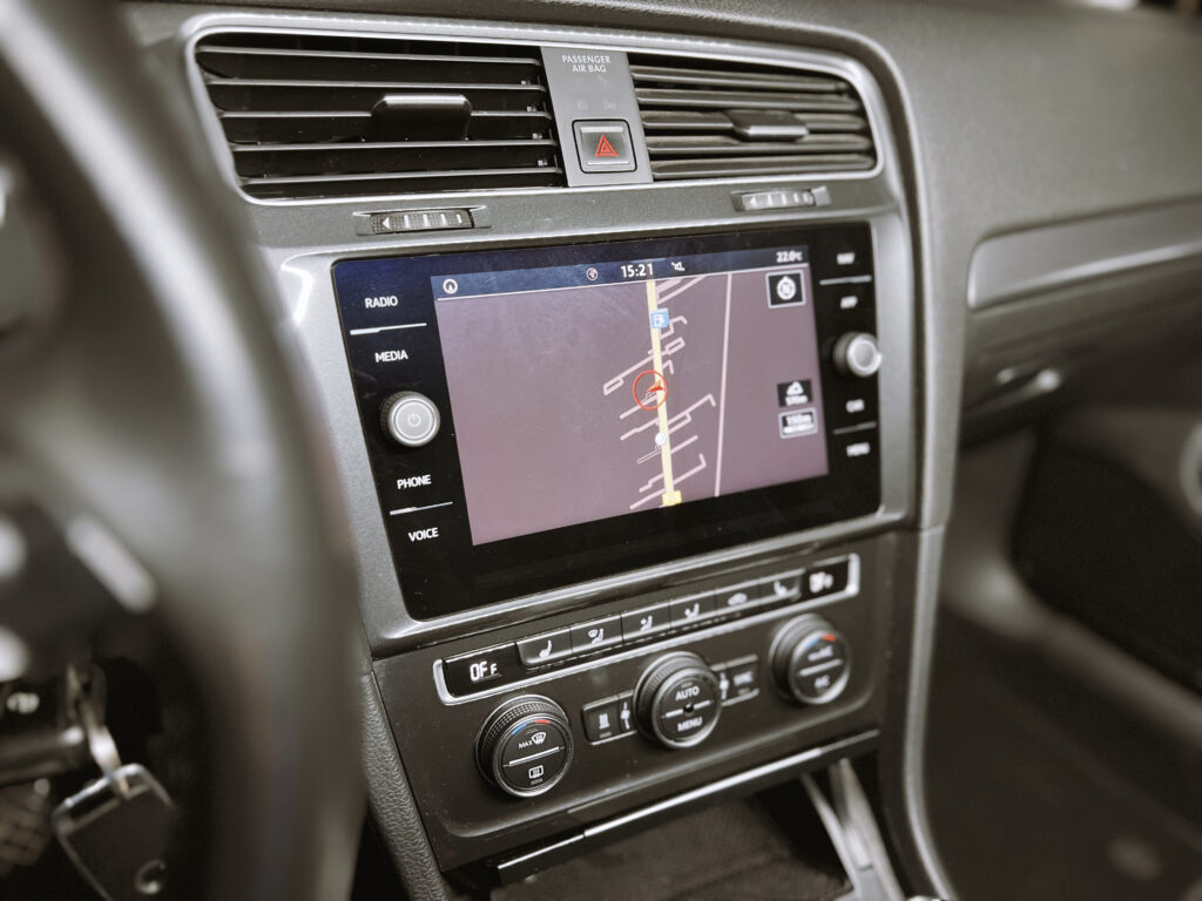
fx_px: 903
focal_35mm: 26
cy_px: 450
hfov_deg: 67.3
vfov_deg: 53.1
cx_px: 601
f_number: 1.5
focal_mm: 5.7
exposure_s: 1/60
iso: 160
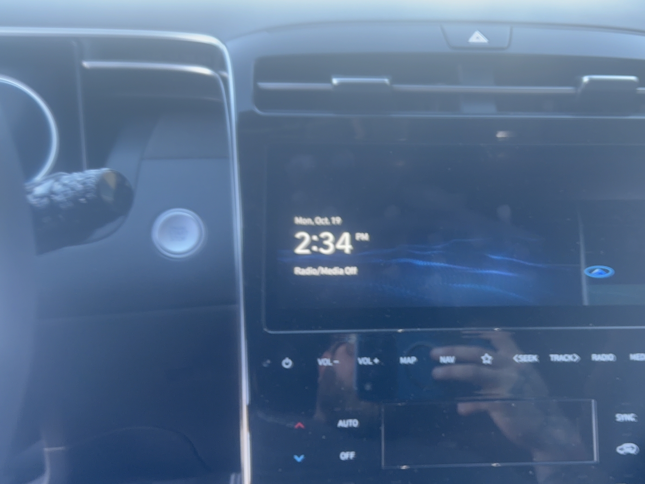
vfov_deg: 42.8
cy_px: 278
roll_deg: -1.4
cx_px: 433
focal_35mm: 33
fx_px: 615
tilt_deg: -22.9
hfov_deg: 54.2
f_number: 1.78
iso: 100
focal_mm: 6.76
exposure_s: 1/44
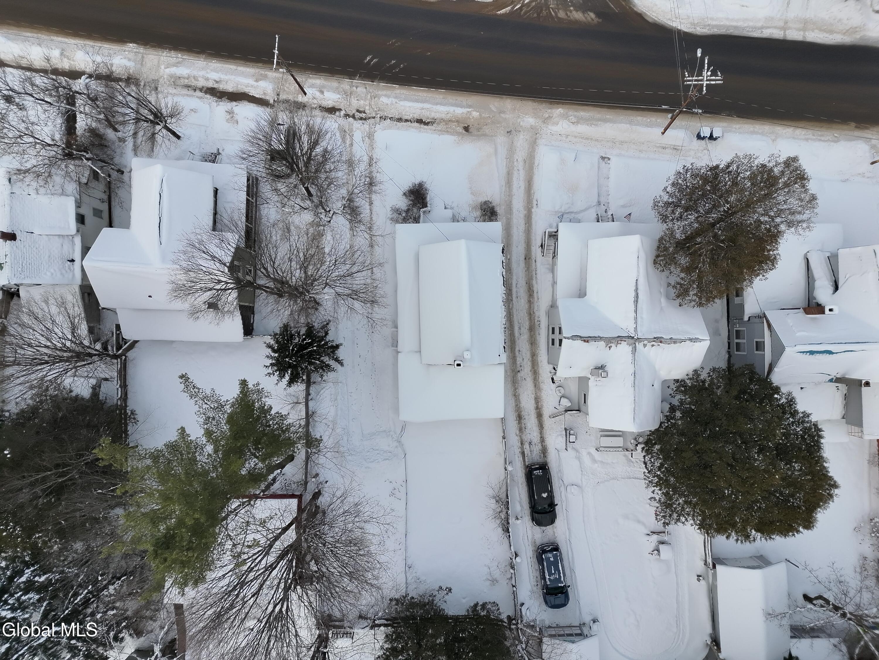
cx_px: 440
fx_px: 609
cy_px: 330
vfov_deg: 56.8
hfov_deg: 71.6
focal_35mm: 24
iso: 180
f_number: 1.7
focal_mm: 6.72
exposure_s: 1/1500
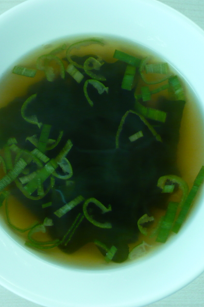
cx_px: 87
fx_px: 416
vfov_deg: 40.3
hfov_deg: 27.5
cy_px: 154
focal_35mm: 49
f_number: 2.8
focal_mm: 5.8
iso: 200
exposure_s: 1/30
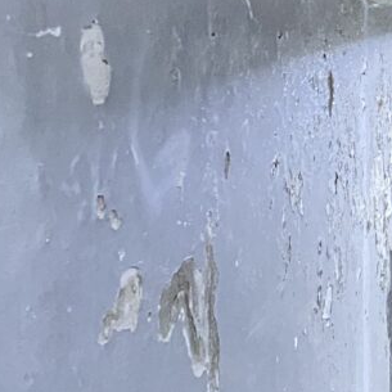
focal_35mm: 113
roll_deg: -2.4
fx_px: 1448
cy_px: 202
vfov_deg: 15.4
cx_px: 866
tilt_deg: -7.1
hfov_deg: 12.8
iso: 800
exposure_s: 1/25
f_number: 1.8
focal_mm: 4.25
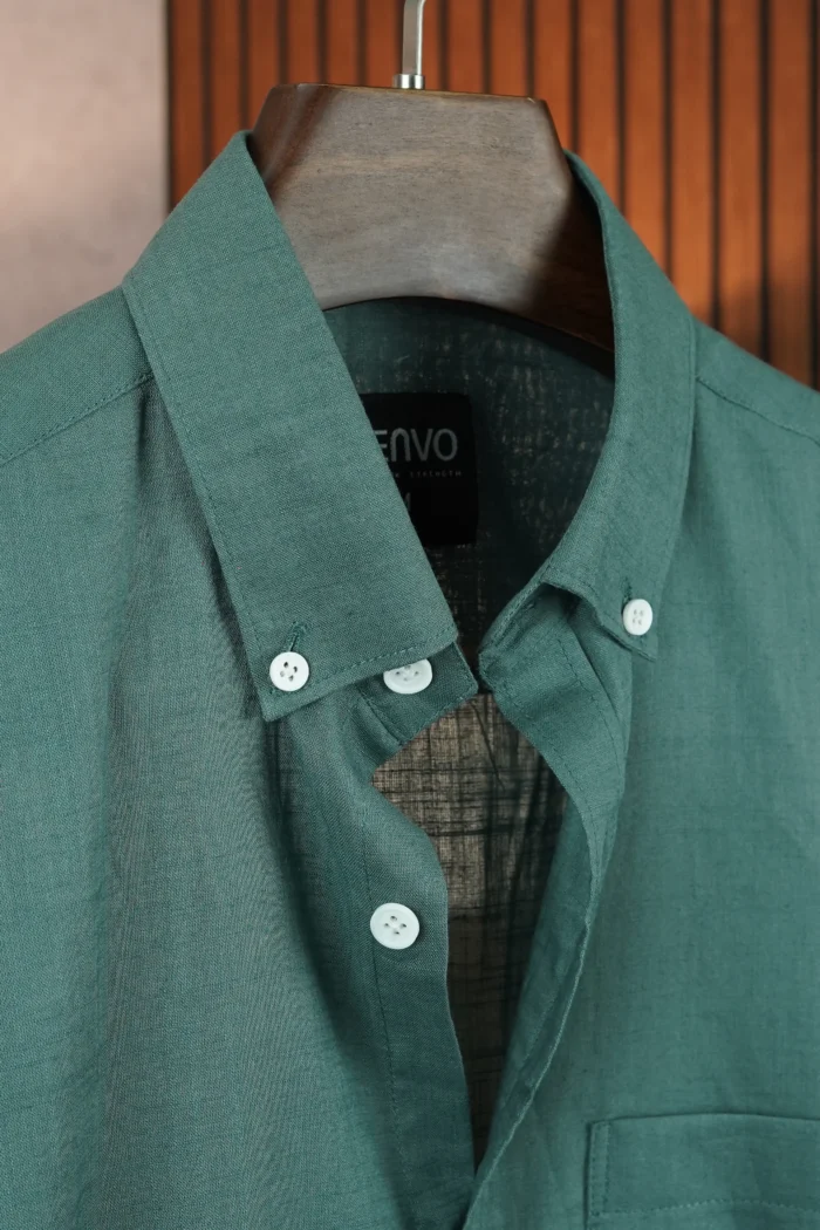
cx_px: 410
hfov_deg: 18.2
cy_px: 615
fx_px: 2562
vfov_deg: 27.0
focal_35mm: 75
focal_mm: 50
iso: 1600
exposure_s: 1/125
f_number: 8
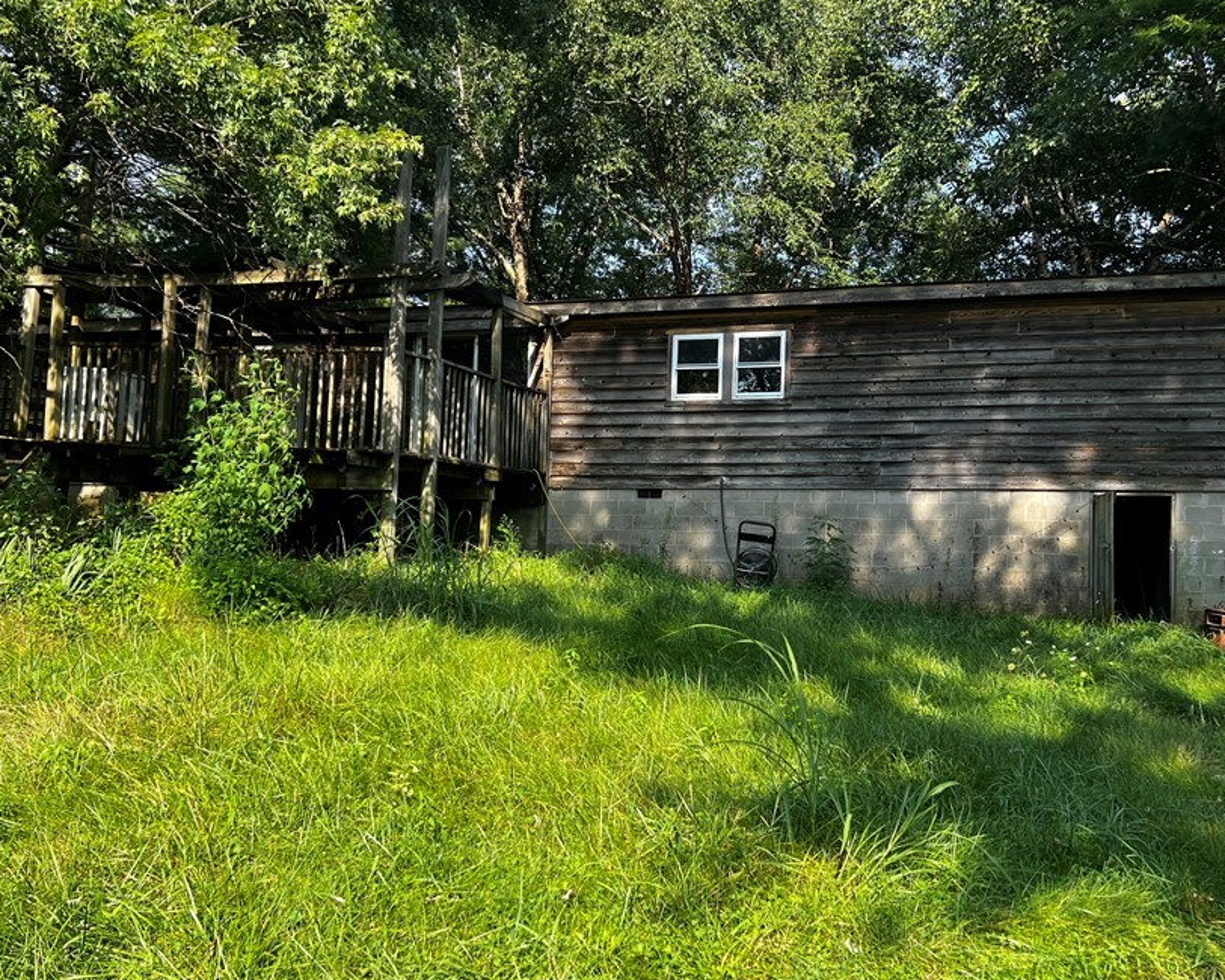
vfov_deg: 45.8
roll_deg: -1.5
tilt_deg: +3.6
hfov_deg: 55.6
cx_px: 667
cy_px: 525
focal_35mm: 32
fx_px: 1160
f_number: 1.5
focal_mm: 5.7
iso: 50
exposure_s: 1/924
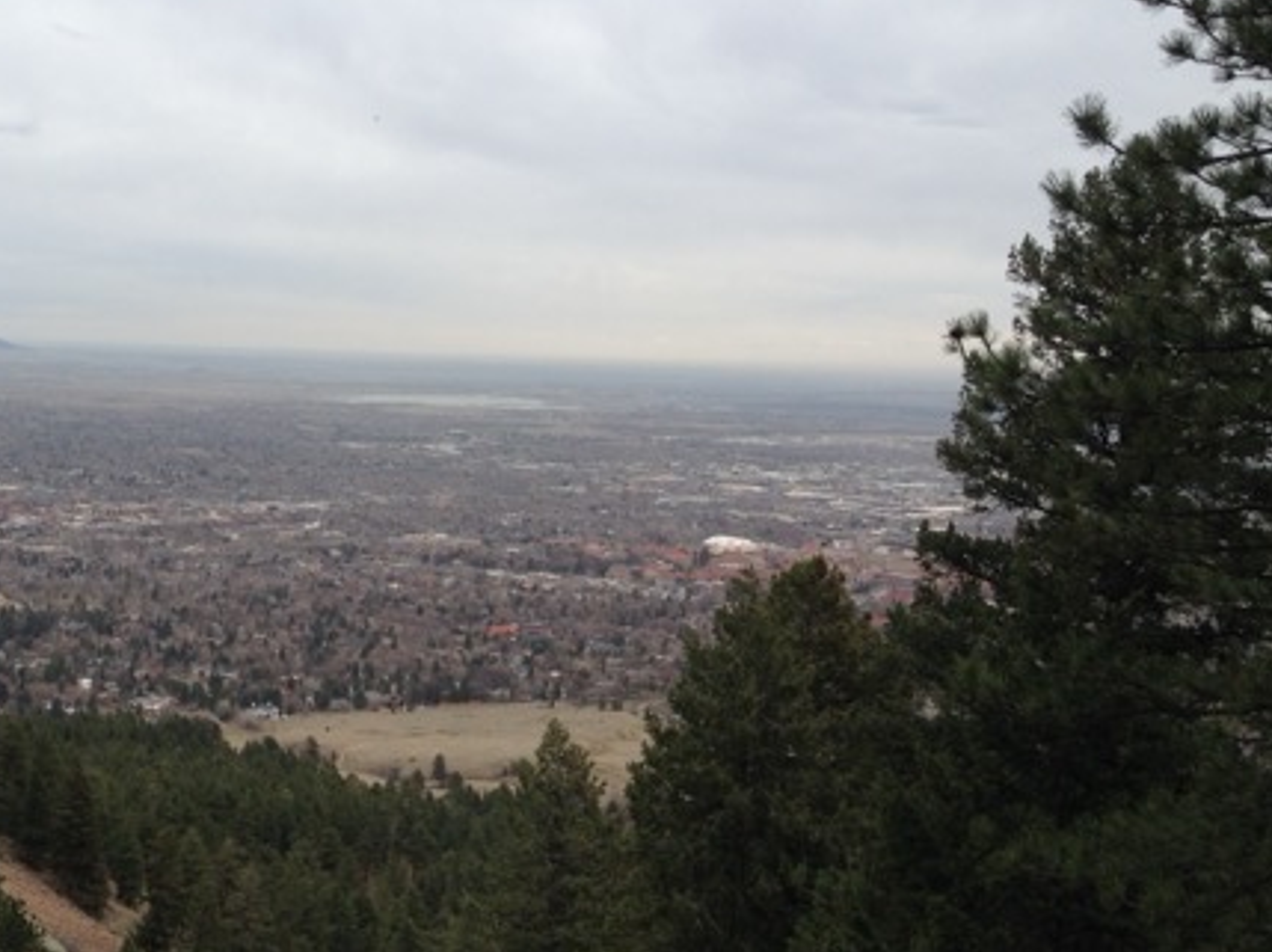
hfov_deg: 38.5
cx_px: 424
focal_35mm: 49
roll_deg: -3.5
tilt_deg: -1.0
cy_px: 391
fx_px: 1799
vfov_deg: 29.6
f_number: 2.4
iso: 50
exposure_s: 1/1227
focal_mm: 4.28
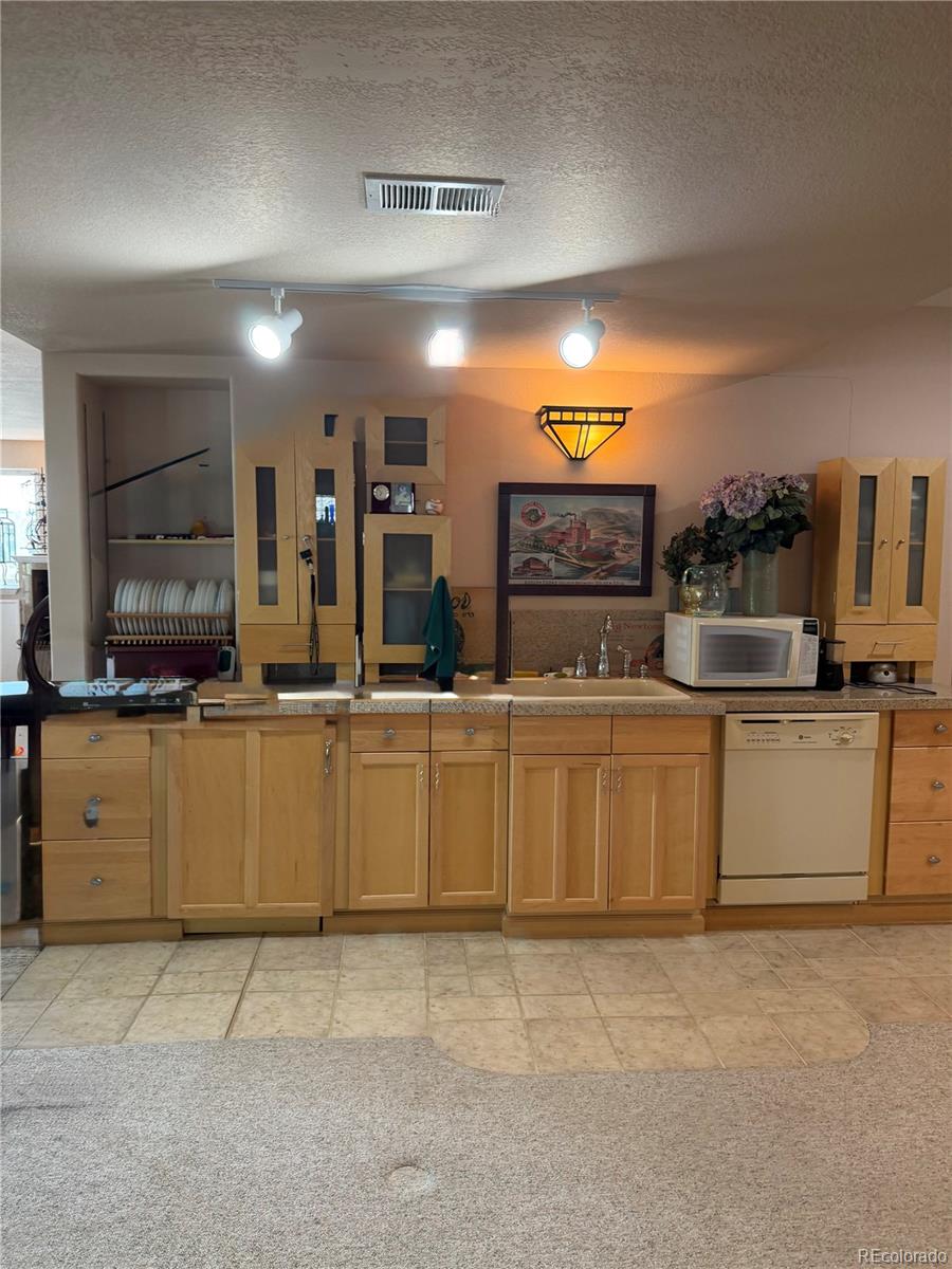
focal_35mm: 24
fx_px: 880
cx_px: 476
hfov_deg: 56.8
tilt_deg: -6.0
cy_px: 634
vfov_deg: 71.6
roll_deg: -0.1
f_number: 1.78
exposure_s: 1/60
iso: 160
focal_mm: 6.76
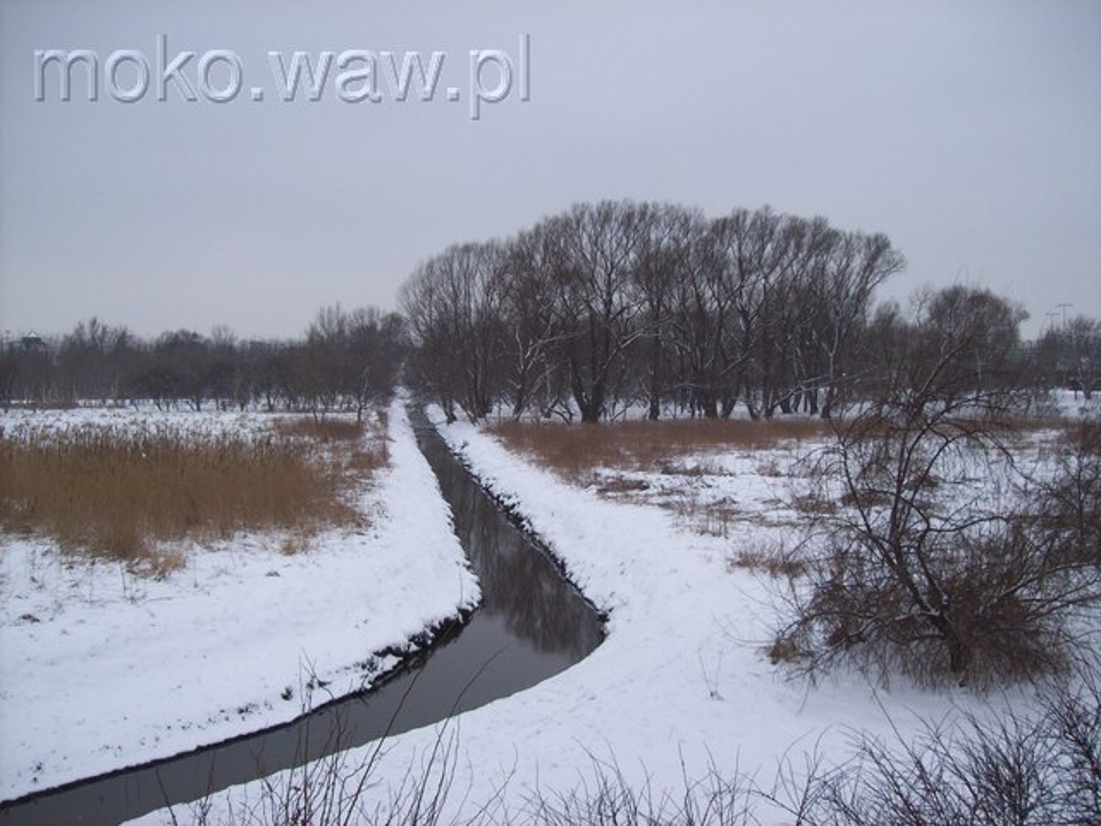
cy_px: 413
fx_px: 1145
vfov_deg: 39.7
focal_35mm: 36
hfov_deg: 51.4
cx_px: 550
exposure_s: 1/295
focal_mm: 6
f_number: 2.7
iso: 80
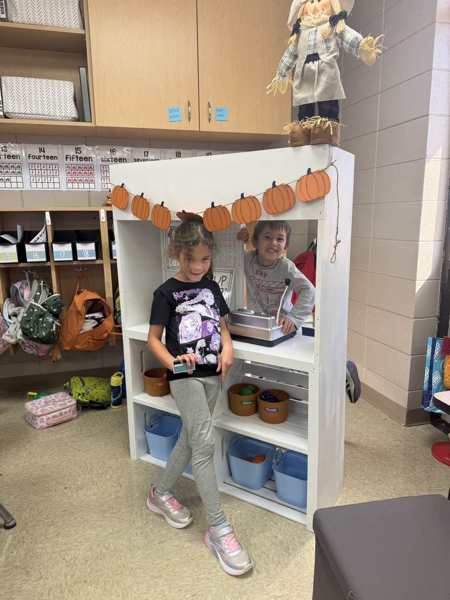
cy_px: 300
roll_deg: +0.8
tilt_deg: -11.4
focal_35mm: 24
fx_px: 416
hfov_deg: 56.8
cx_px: 225
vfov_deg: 71.6
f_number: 1.78
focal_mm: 6.76
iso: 64
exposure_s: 1/62
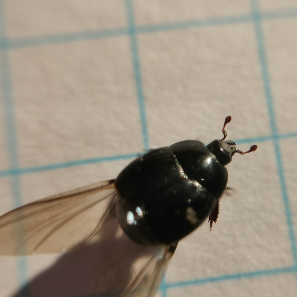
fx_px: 514
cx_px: 196
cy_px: 147
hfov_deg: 32.0
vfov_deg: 32.2
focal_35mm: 53
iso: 50
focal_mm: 4.75
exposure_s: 1/1018
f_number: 1.8
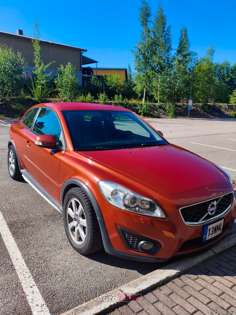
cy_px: 158
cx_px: 118
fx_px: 236
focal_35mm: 26
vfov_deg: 67.3
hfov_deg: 53.1
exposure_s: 1/2771
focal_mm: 4.94
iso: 80
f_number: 1.5
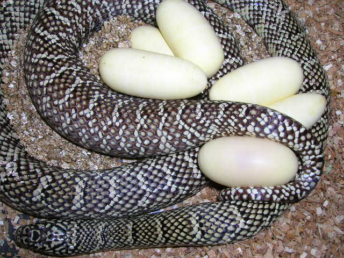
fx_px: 338
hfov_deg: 54.0
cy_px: 129
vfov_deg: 41.8
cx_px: 172
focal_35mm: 34
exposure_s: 1/60.1
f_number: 4.9
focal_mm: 5.7
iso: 50
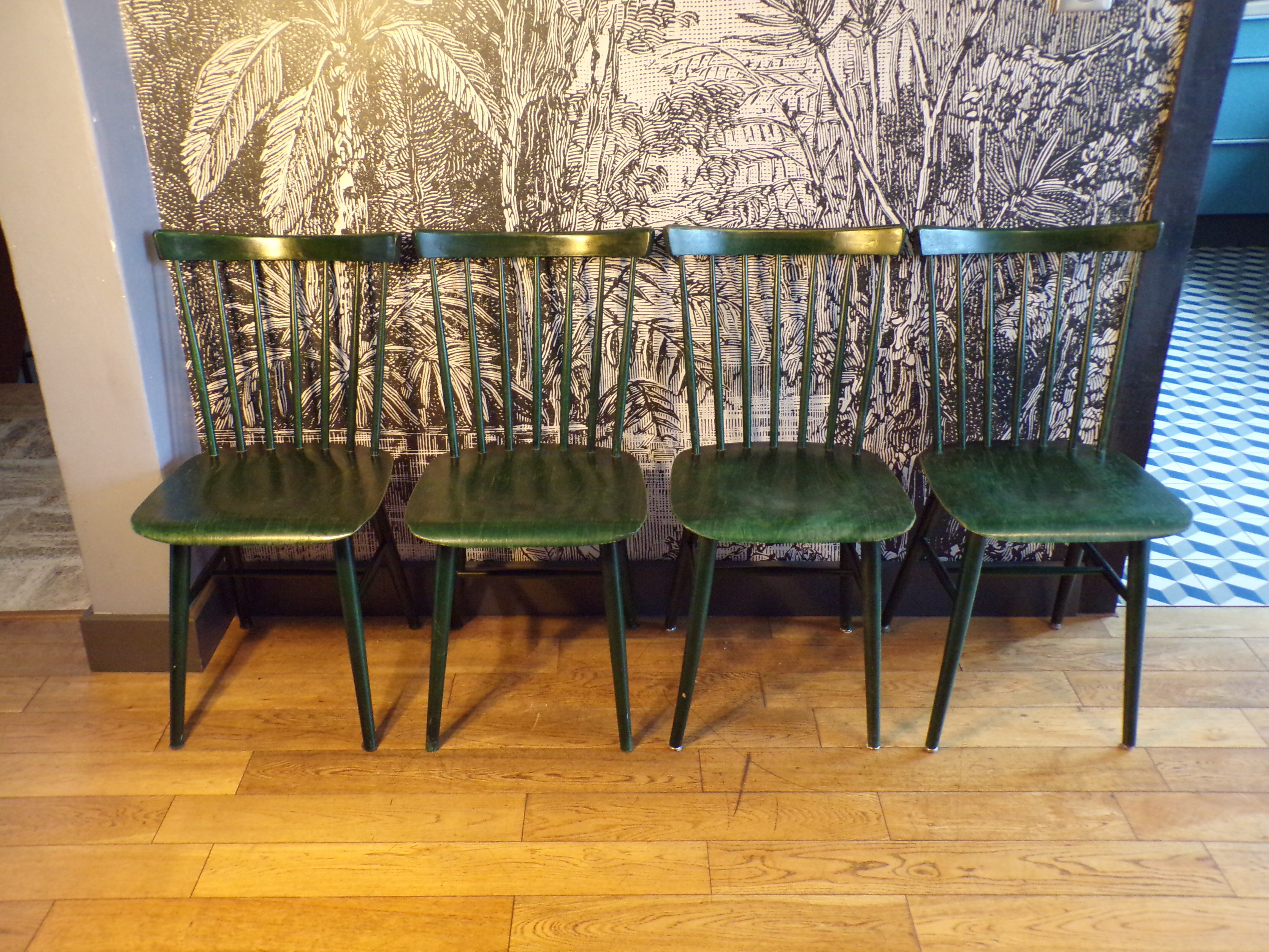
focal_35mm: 32
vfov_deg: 44.2
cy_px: 476
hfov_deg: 56.8
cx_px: 634
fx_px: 1173
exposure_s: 1/9
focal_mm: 5.8
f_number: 3.2
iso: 400
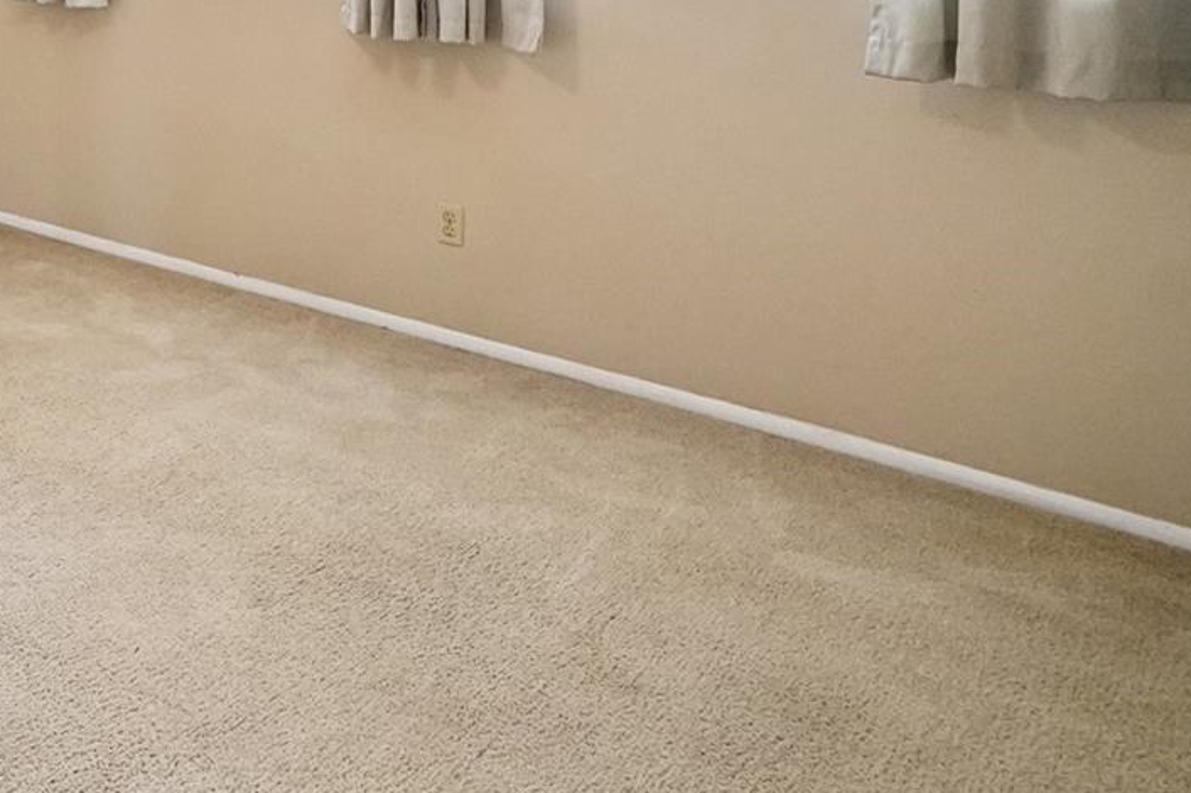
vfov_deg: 33.7
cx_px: -147
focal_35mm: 34
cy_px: -84
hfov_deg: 42.5
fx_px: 1124
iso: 800
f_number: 8
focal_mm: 10
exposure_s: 1/30
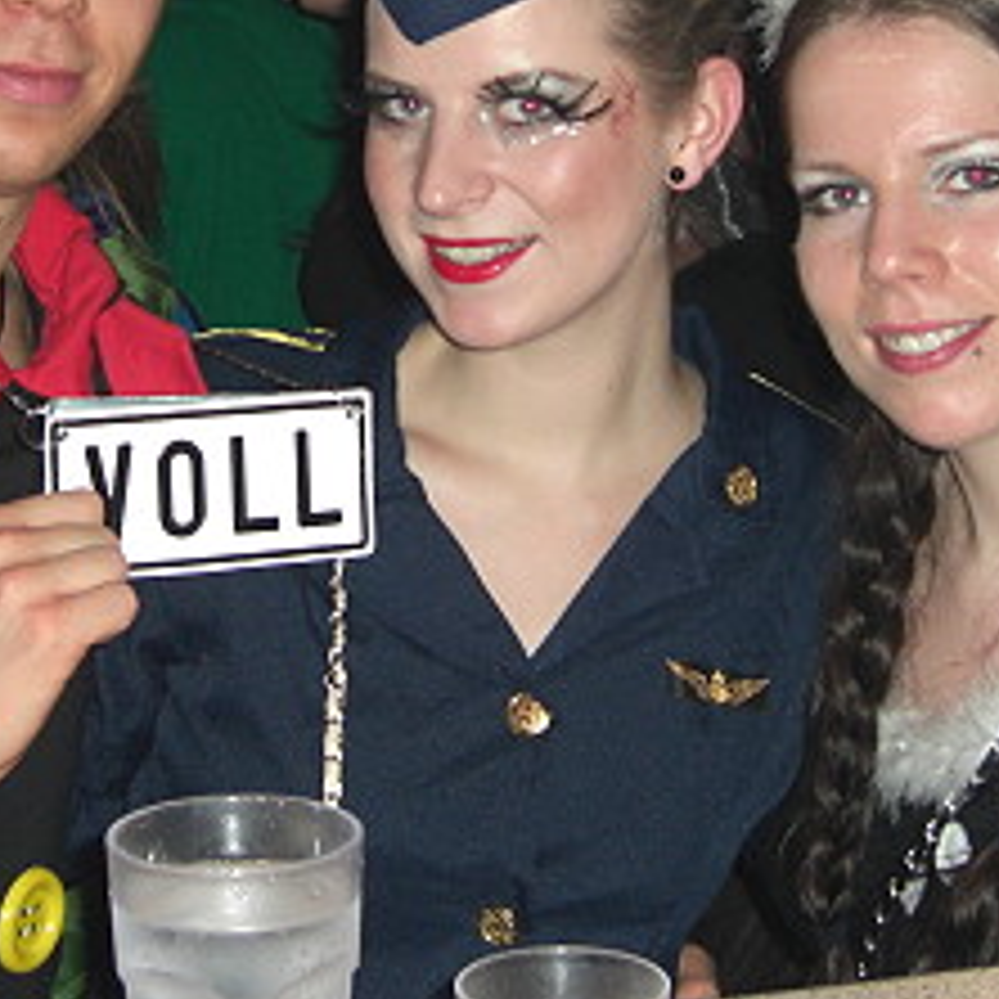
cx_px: 410
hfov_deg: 19.1
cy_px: 148
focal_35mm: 91
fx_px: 2971
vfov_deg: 18.8
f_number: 2.8
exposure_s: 1/60
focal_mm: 7.9
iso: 200
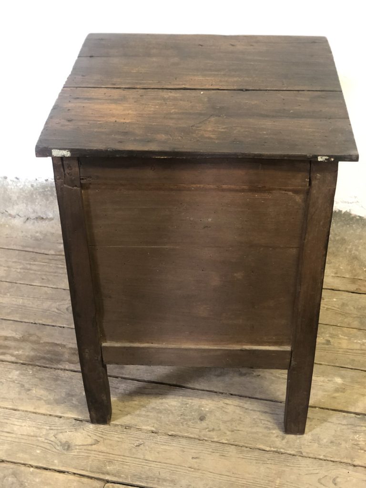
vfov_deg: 36.8
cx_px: 183
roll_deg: +0.3
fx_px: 733
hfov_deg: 28.0
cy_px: 244
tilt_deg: -35.5
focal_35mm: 52
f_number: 2.4
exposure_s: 1/11
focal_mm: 6
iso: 160
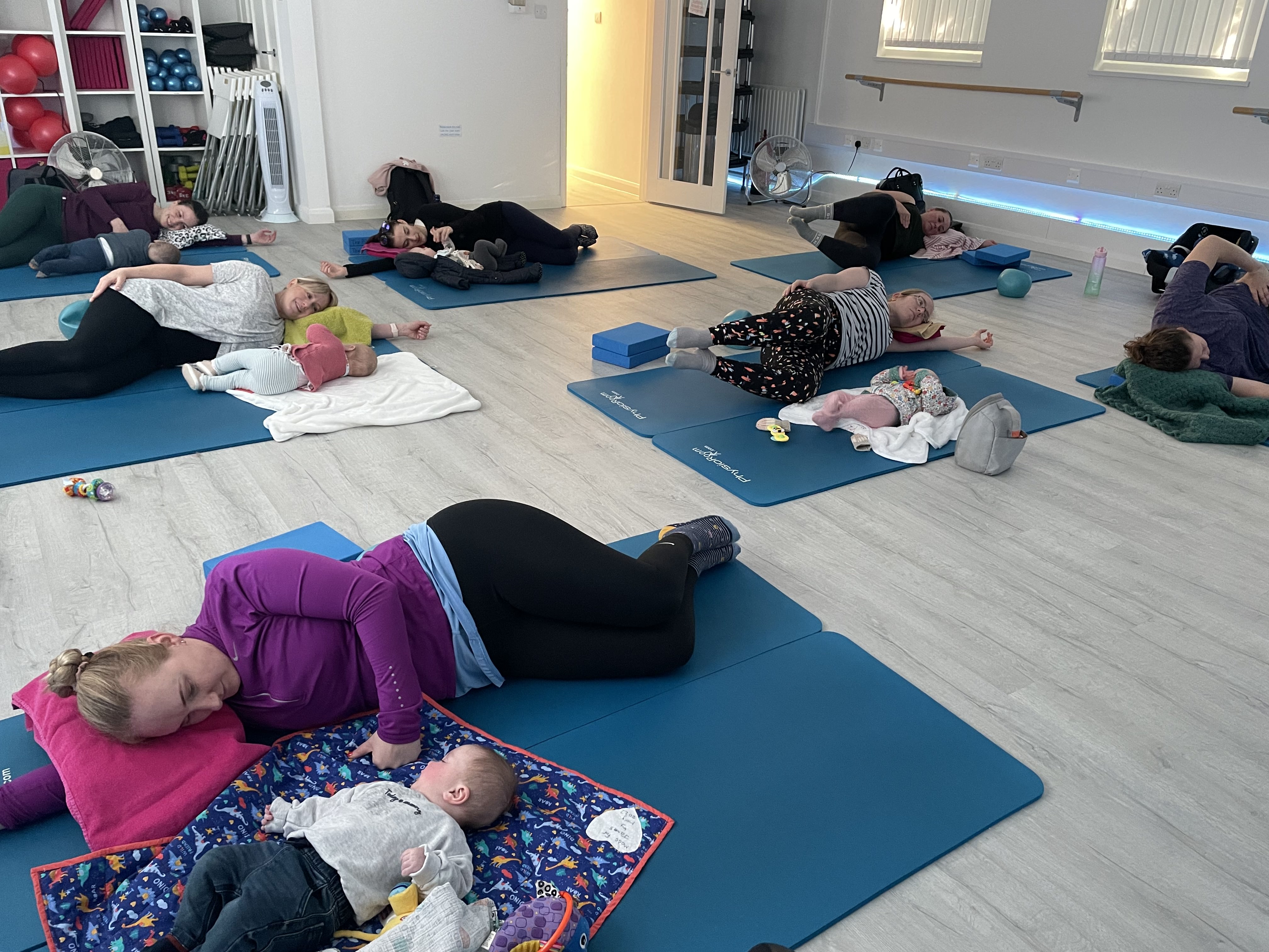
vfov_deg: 53.1
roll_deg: -2.3
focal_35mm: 26
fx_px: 953
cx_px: 634
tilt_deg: -24.9
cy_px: 476
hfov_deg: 67.3
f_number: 1.6
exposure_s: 1/33
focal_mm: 4.2
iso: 400
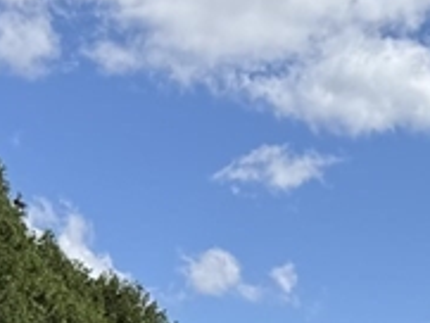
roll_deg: -0.5
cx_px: 710
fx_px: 1691
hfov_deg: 13.4
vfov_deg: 9.7
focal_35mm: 136
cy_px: 760
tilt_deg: -4.5
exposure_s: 1/3953
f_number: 1.78
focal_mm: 6.76
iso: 80
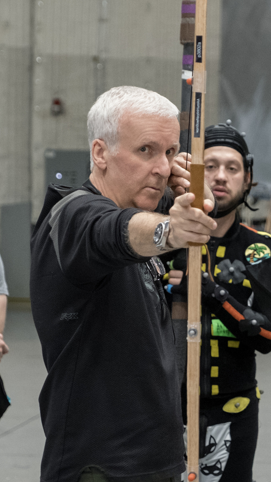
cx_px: 327
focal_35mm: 156
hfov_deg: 7.7
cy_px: 292
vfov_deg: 13.8
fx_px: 1993
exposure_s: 1/250
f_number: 2.8
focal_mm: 47
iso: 4000
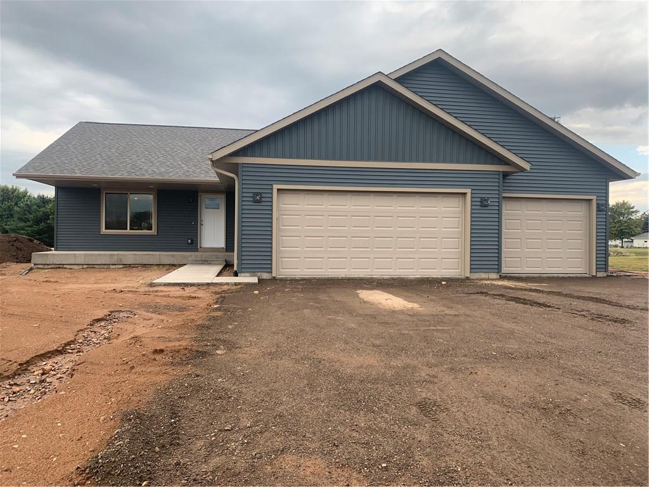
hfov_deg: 67.3
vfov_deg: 53.1
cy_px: 244
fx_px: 487
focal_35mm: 26
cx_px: 324
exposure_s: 1/342
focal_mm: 4.25
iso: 25
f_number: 1.8
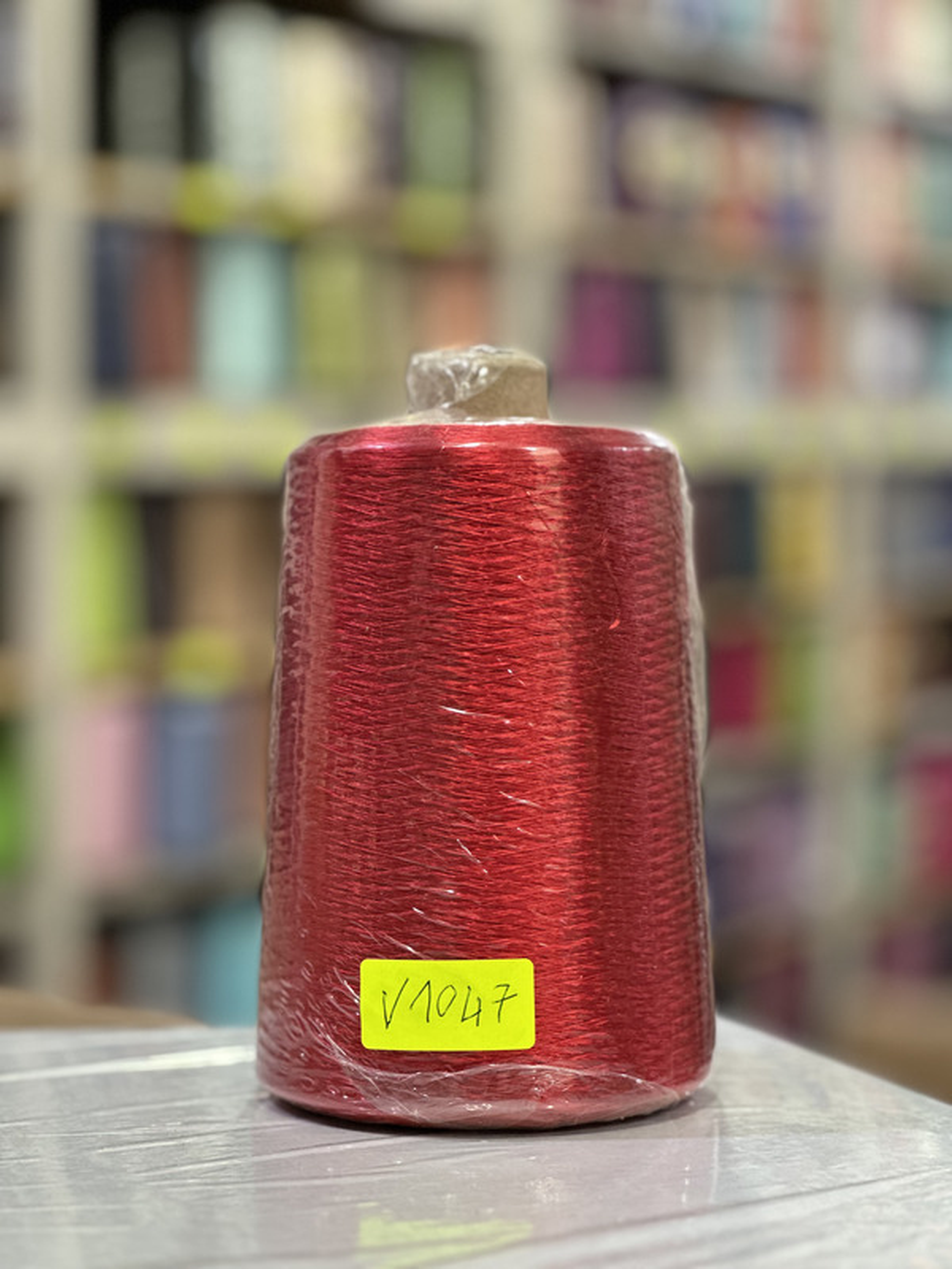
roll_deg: -0.8
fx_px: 2824
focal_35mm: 77
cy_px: 634
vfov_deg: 25.3
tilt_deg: -3.5
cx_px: 476
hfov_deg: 19.1
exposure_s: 1/33
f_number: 2.8
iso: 200
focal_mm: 9
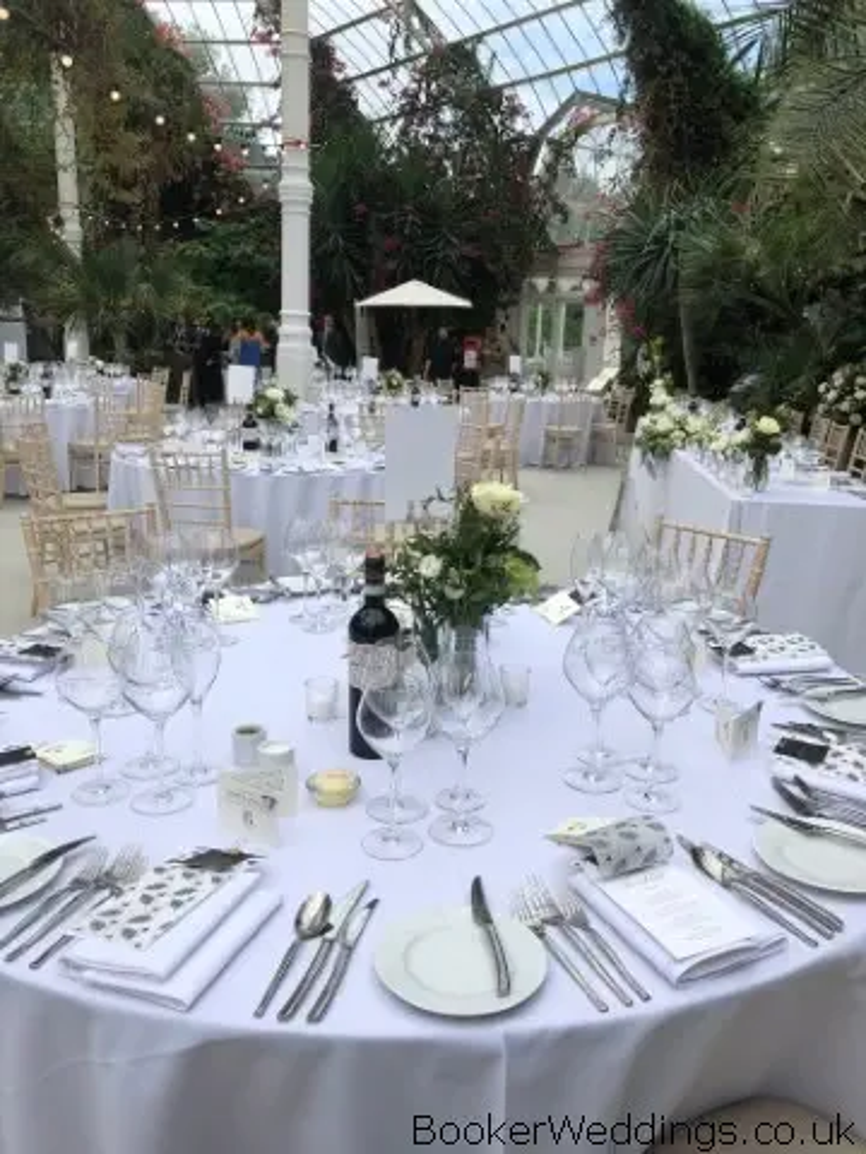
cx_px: 433
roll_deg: -0.1
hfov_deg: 49.7
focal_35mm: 28
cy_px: 577
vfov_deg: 63.4
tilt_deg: -13.6
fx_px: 934
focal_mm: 4
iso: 20
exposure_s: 1/1412
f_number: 1.8
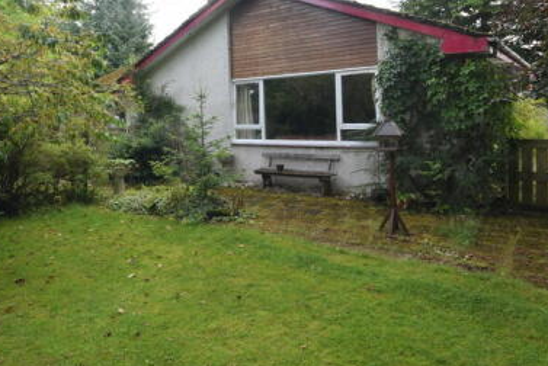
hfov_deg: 69.2
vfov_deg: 48.7
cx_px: 246
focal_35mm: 26
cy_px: 120
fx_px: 396
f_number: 6.3
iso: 400
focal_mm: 10
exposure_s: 1/160
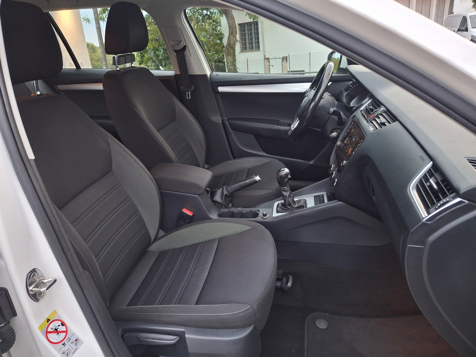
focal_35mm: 25
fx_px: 344
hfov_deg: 69.4
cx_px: 238
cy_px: 178
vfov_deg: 54.9
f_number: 1.8
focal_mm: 4.69
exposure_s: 1/25
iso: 250
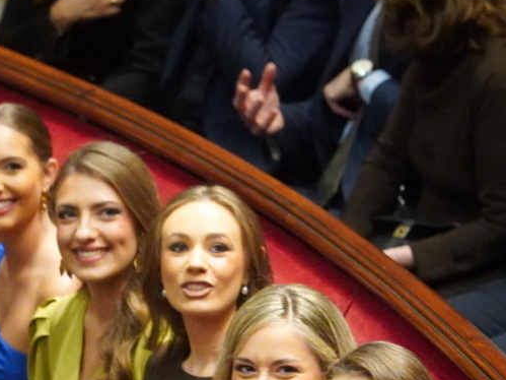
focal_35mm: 361
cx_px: 272
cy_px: 367
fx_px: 5276
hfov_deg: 5.5
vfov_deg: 4.1
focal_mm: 104
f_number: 4
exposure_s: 1/160
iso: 6400
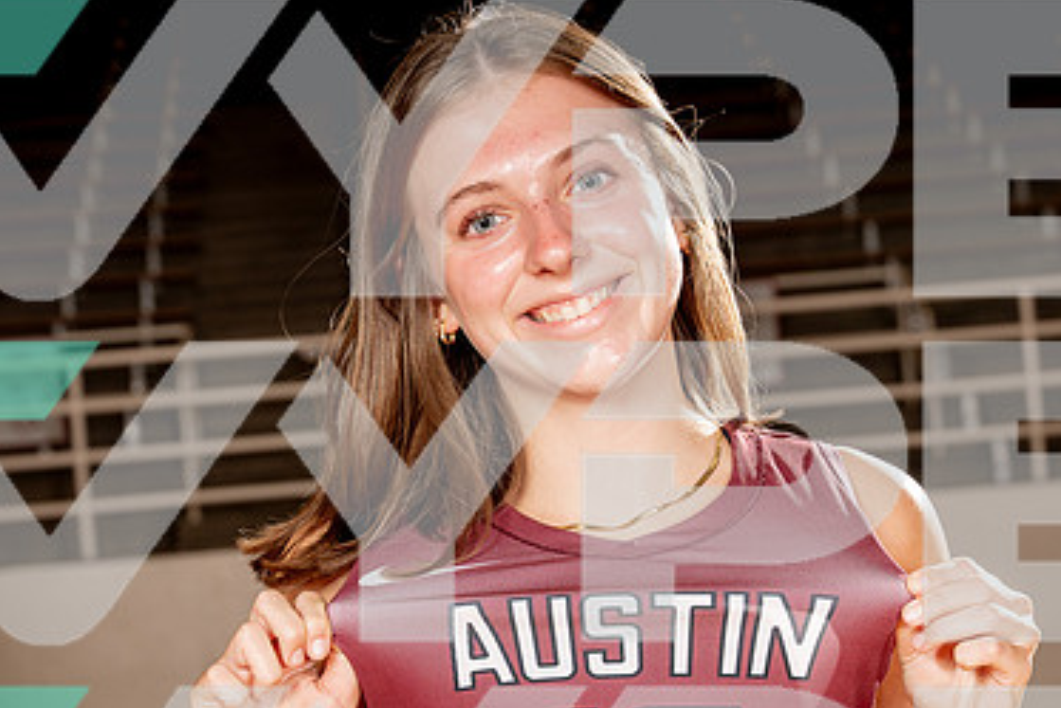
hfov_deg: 20.2
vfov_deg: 13.5
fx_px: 2978
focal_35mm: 101
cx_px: 526
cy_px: 493
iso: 100
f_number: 6.3
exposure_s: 1/250
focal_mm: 65
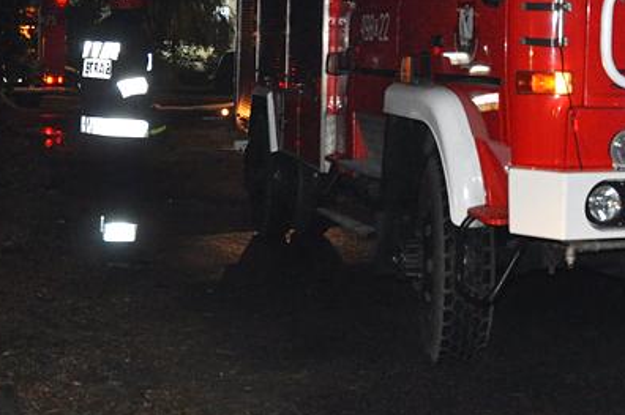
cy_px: 36
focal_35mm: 58
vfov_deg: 22.7
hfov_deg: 33.8
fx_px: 1006
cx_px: 470
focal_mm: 18
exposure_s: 1/60
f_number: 5.6
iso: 2500
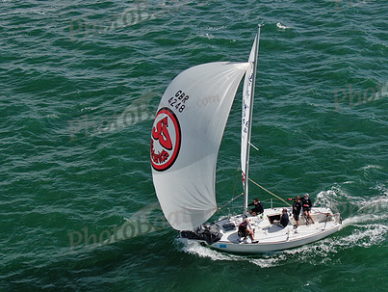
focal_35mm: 69
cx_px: 276
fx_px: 774
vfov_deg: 21.3
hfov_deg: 27.9
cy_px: 155
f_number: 3.8
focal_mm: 8.6
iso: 100
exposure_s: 1/1000
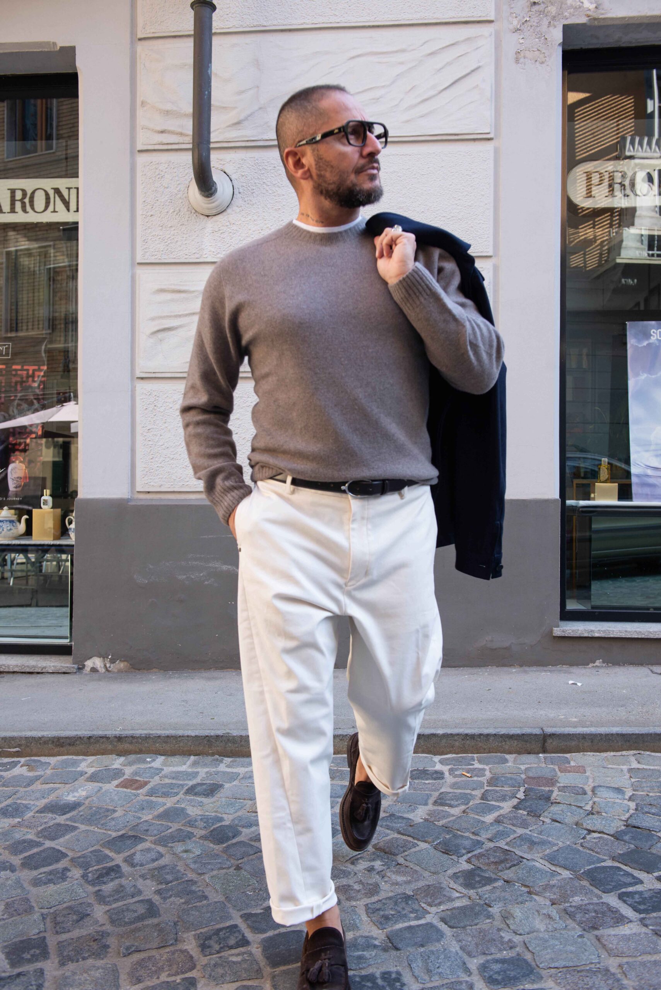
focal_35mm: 32
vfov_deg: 58.7
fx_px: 880
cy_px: 495
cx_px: 330
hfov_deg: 41.2
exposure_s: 1/200
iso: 500
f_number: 5.6
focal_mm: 32
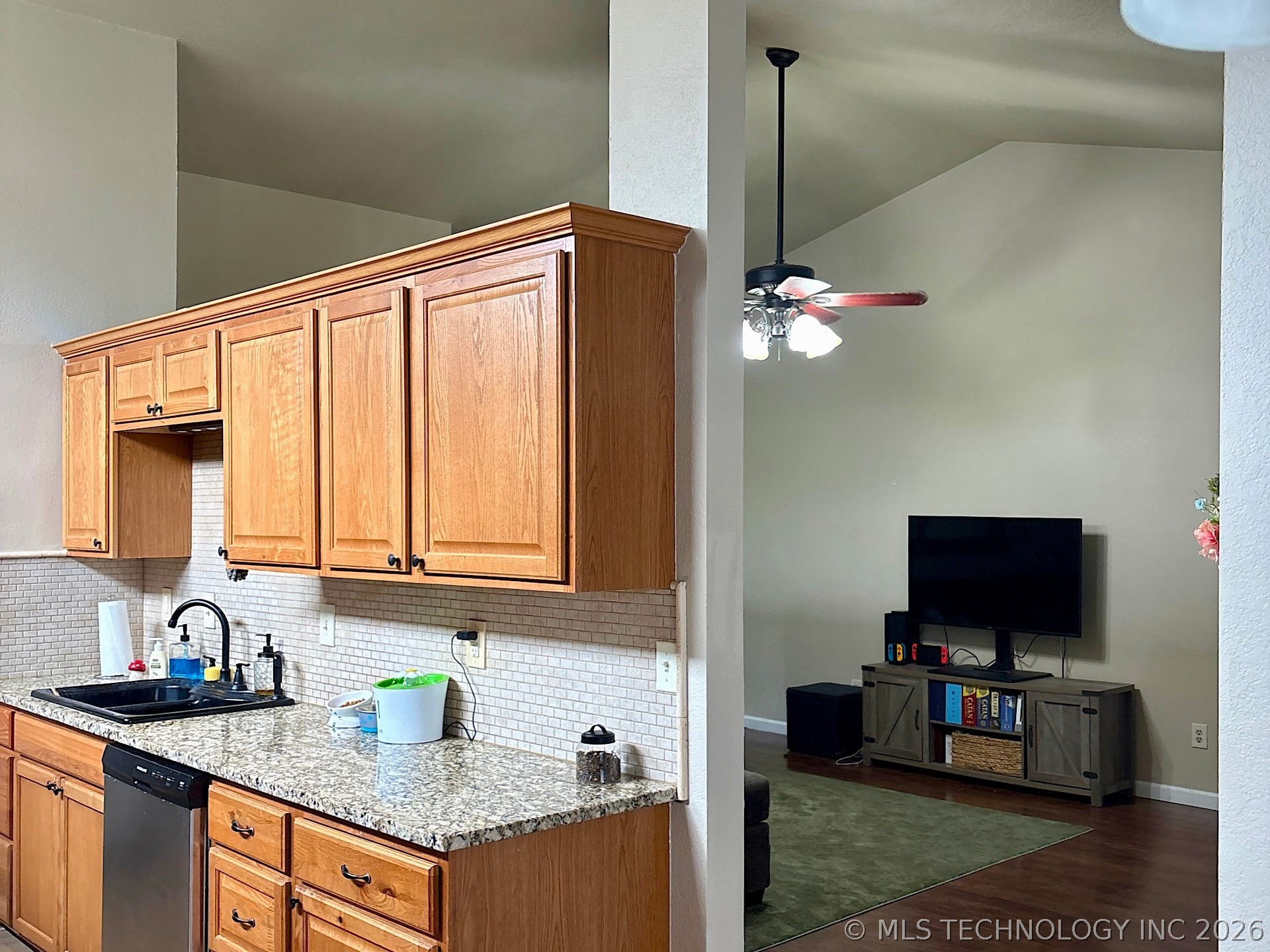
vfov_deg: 53.1
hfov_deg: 67.3
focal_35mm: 26
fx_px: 954
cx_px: 635
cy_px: 476
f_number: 1.6
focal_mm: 5.96
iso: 160
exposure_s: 1/60
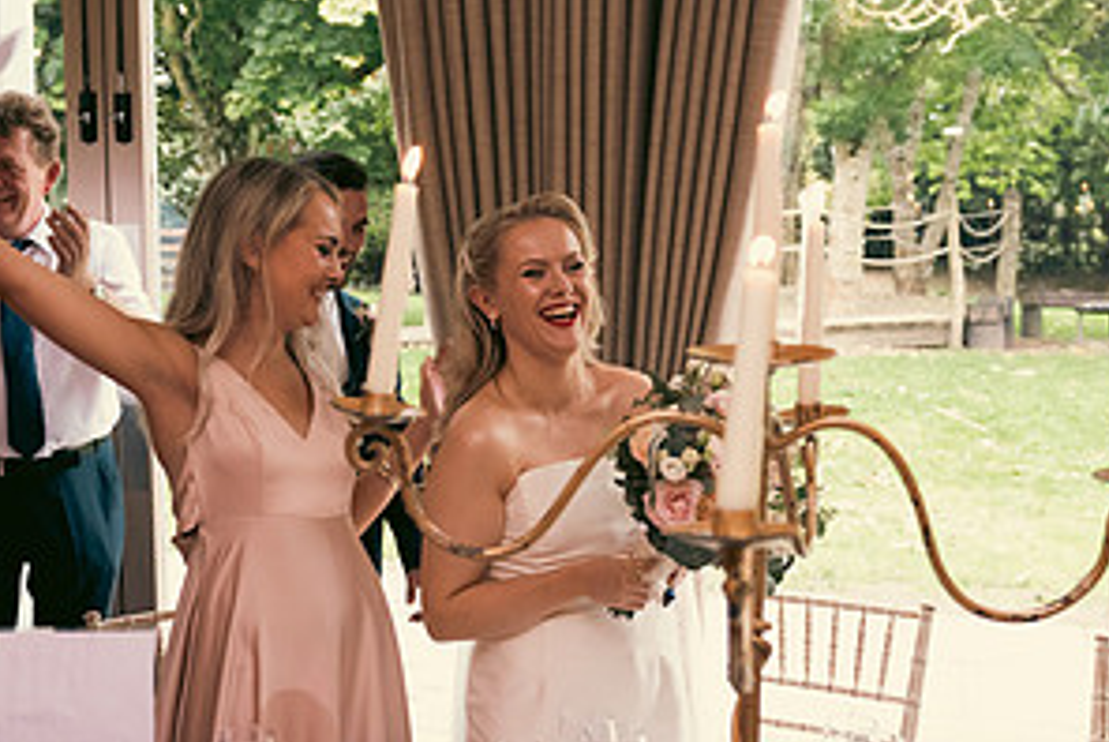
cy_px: 422
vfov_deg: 28.7
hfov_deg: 41.9
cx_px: 543
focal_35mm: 47
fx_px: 1449
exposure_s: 1/160
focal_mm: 24
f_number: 3.5
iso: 800
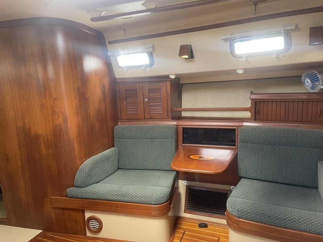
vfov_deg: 53.1
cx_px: 162
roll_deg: +2.9
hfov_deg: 67.3
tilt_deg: -8.8
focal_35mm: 26
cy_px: 121
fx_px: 243
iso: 160
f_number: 1.6
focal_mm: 5.1
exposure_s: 1/60
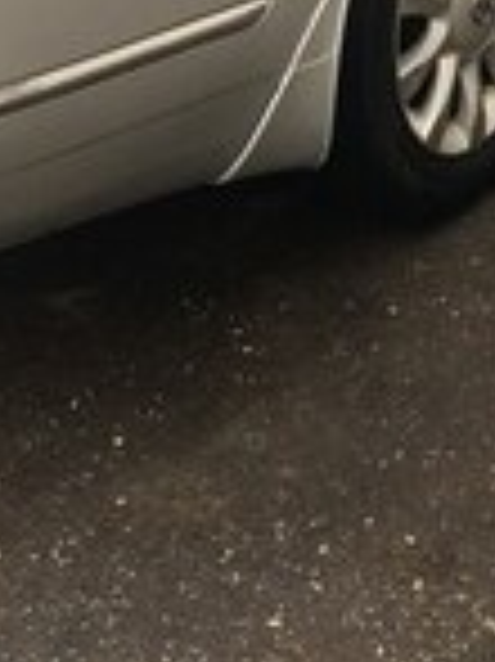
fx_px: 1871
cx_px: 432
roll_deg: -0.5
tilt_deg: -19.4
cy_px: -117
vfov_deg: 19.0
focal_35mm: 98
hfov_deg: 14.9
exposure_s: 1/50
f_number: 2.2
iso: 32
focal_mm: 4.15
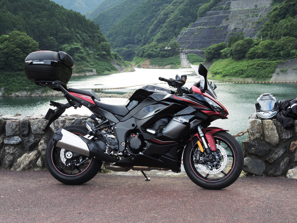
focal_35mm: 66
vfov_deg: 22.3
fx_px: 566
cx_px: 148
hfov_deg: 29.4
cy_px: 112
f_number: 3.2
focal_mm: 14.1
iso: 80
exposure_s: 1/200
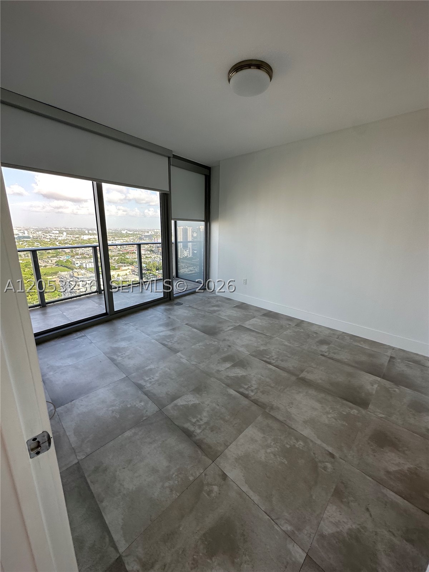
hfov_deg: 85.7
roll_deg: +0.5
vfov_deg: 102.1
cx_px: 214
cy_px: 286
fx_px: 231
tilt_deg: -13.8
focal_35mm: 14
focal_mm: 2.22
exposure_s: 1/120
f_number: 2.2
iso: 40
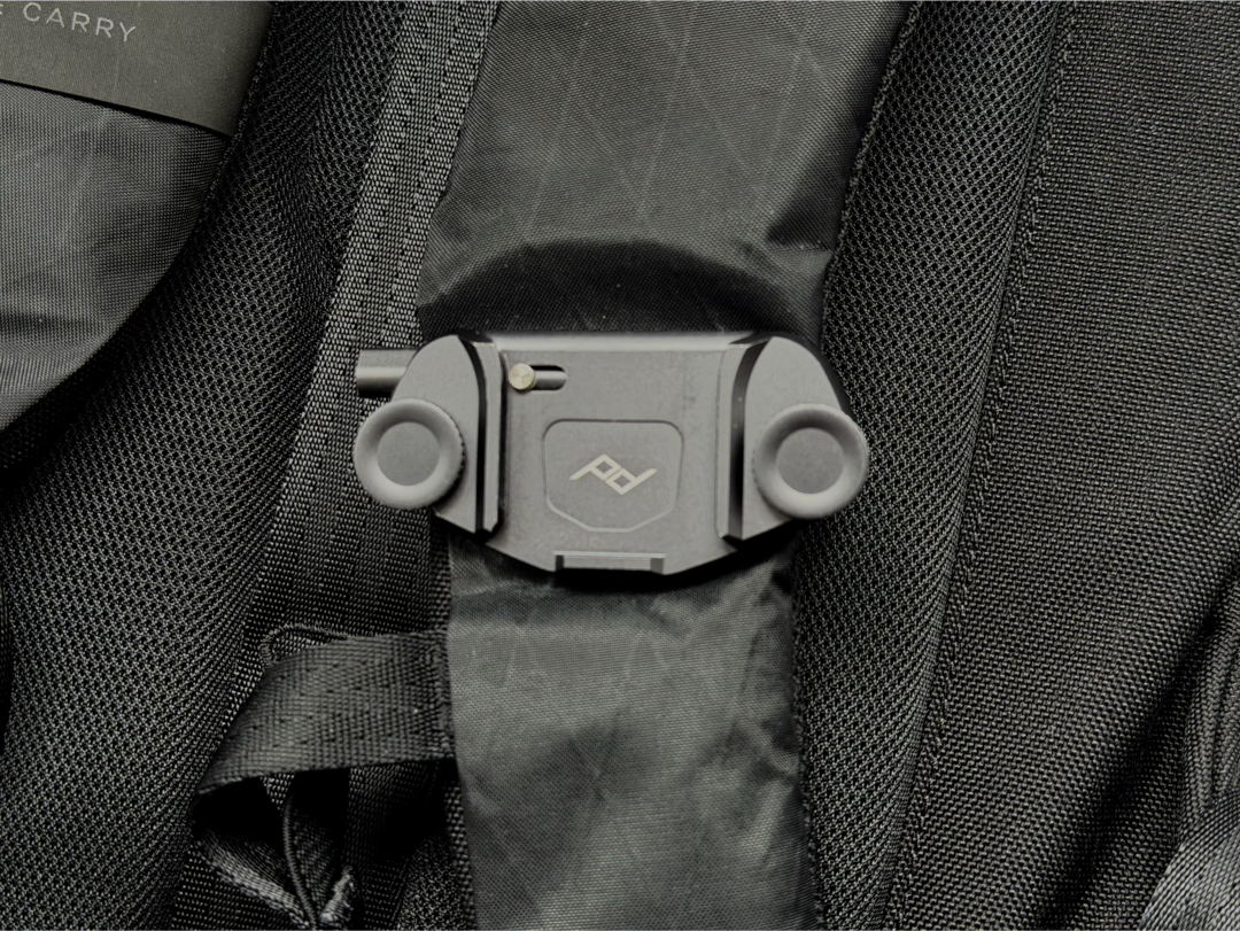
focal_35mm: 48
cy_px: 466
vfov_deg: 30.3
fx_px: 1720
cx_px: 620
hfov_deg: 39.6
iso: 160
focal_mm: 6.76
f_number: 1.78
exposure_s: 1/50
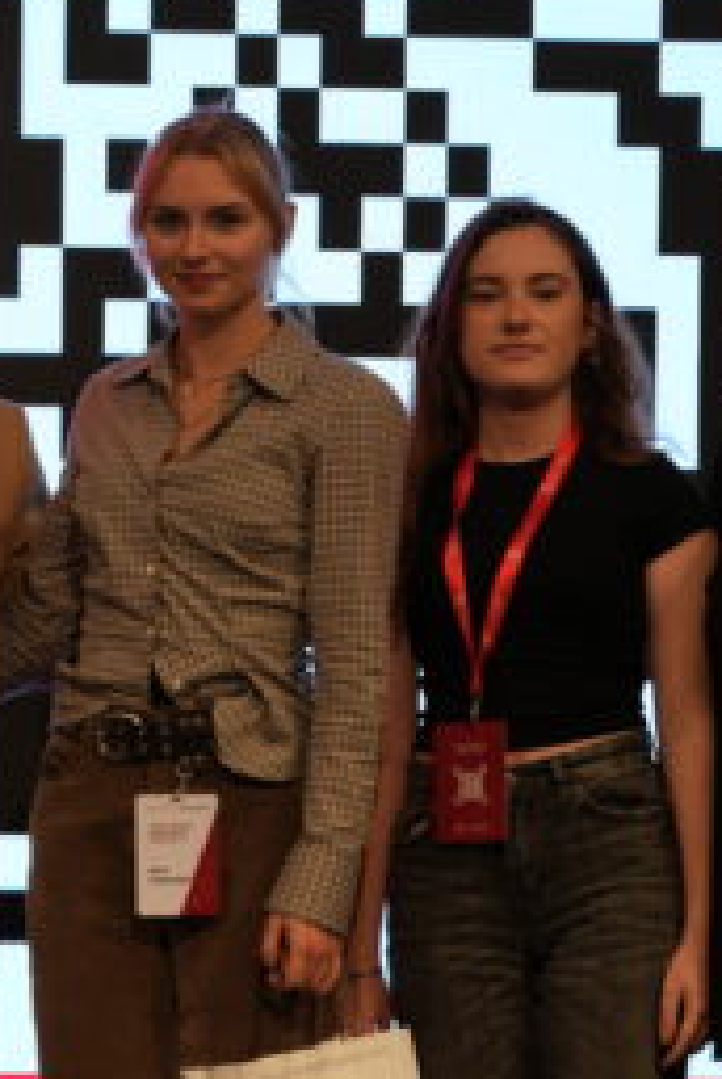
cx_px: -99
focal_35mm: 187
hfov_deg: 7.3
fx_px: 5597
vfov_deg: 11.0
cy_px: 810
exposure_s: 1/60
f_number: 2.8
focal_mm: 46.9
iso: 100
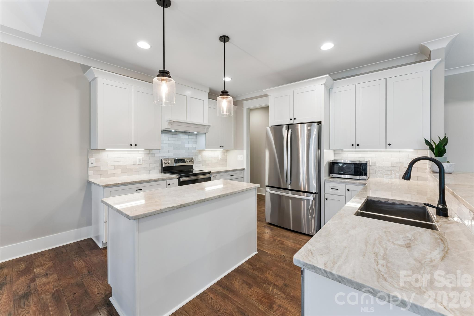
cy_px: 158
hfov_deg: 104.3
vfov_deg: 81.2
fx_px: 184
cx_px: 237
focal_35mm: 14
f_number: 13
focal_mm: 14
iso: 400
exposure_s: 1/3.33
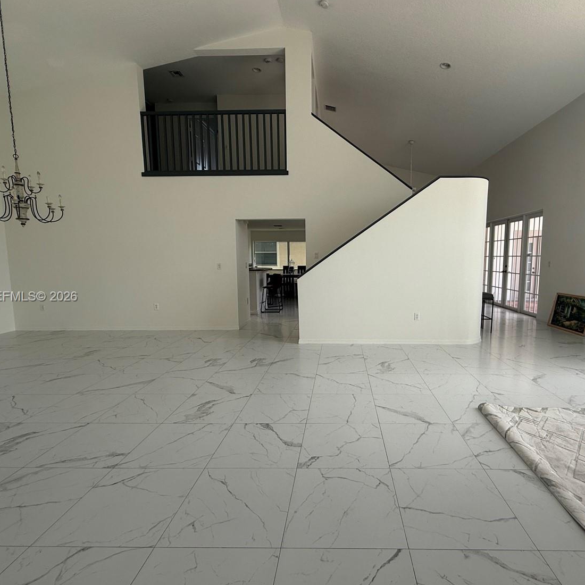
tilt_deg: -6.8
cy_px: 297
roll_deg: -0.6
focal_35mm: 18
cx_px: 337
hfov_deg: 80.2
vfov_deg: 80.7
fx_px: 344
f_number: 2.2
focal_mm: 2.22
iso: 50
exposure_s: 1/254
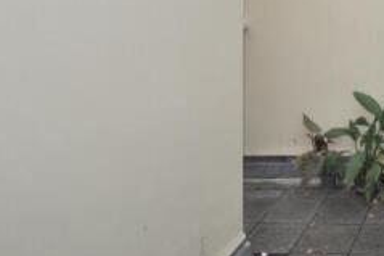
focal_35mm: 45
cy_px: -69
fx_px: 484
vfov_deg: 25.7
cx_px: 469
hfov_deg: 34.1
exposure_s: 1/200
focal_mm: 11
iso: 200
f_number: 8
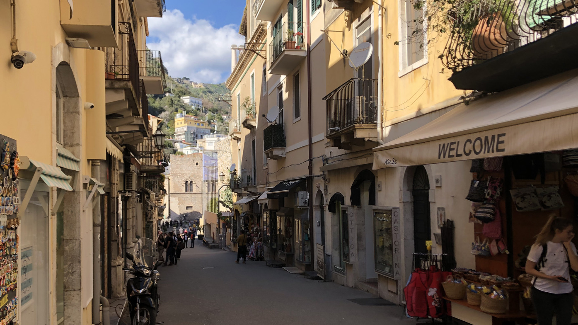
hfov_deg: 56.5
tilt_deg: +2.1
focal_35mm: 35
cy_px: 185
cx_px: 257
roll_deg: +1.5
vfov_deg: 33.6
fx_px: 536
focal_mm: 4
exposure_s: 1/827
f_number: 1.8
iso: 20
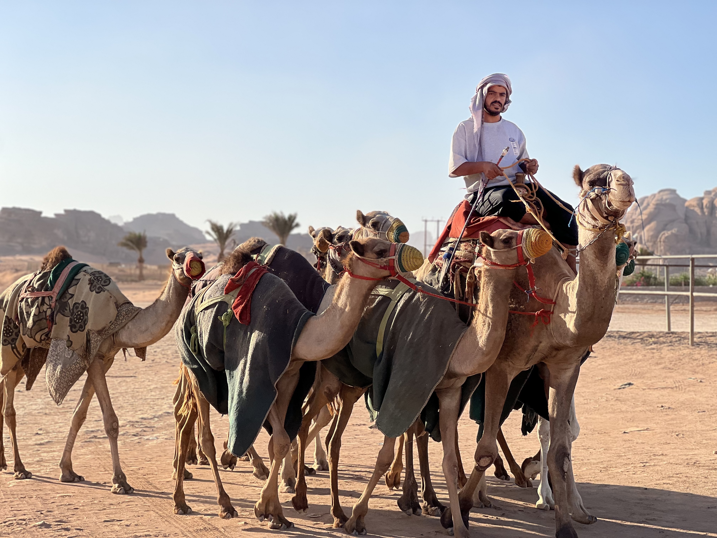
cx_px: 358
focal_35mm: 77
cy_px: 269
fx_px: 1595
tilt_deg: +1.0
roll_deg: -1.1
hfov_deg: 25.3
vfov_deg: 19.1
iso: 32
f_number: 2.8
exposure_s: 1/889
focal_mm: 9
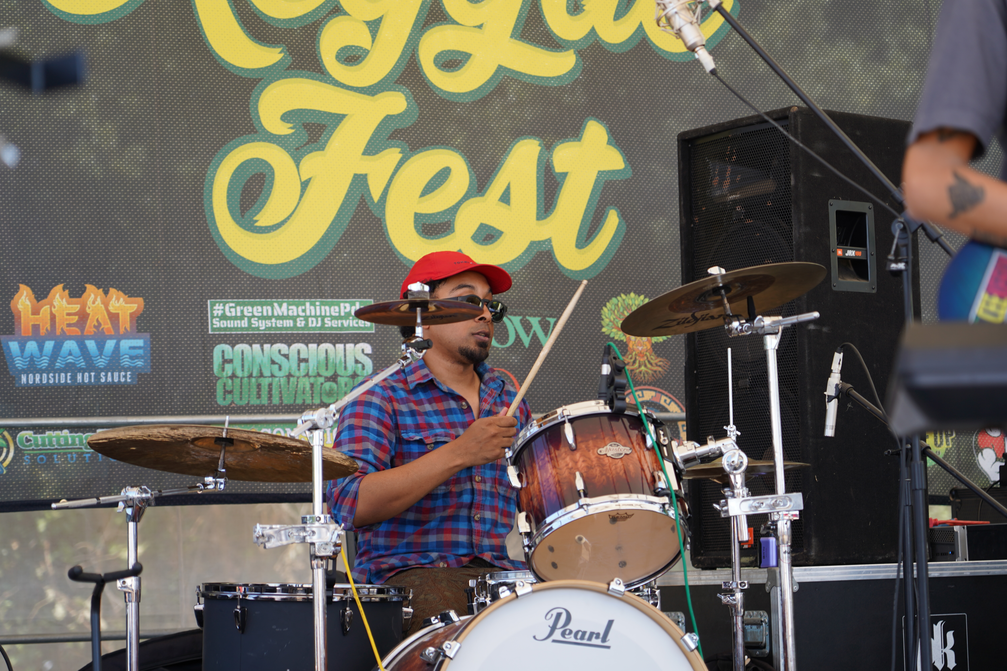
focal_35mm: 105
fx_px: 2937
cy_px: 336
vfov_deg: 13.0
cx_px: 504
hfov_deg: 19.5
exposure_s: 1/160
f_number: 4
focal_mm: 105
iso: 100
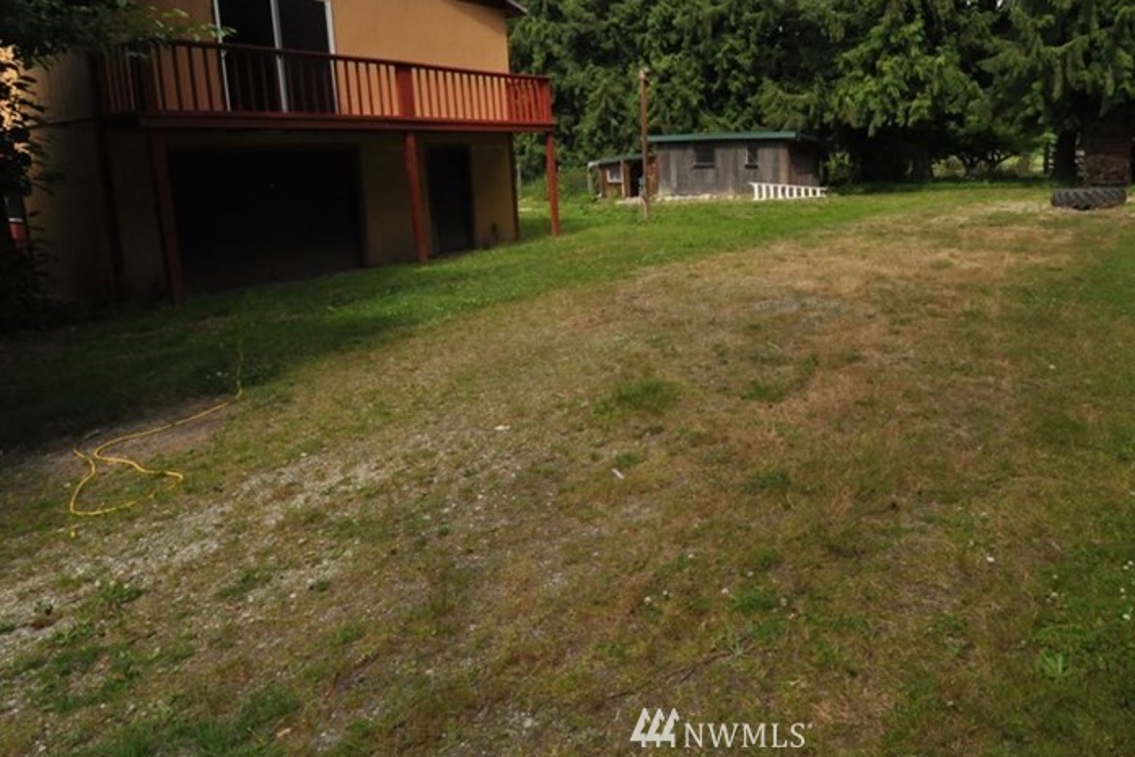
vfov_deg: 55.7
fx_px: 694
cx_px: 721
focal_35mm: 22
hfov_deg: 76.9
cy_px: 237
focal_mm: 10
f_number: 19
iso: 800
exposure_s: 1/200
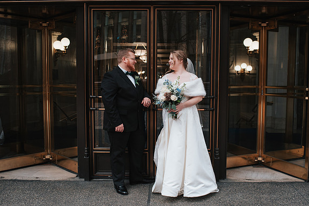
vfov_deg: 36.0
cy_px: 103
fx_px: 318
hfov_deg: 51.8
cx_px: 162
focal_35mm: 37
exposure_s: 1/400
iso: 1000
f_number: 3.5
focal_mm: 35
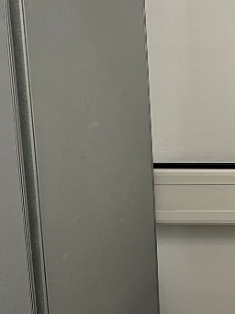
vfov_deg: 25.0
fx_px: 706
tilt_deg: -9.9
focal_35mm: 78
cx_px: 254
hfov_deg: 18.3
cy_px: 159
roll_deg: +1.7
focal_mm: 5.1
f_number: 1.6
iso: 125
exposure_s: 1/93
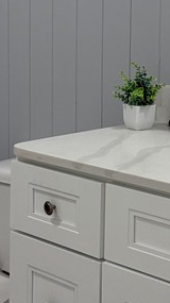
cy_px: 70
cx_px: 107
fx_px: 754
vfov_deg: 22.5
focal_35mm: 94
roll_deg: -2.1
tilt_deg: -5.5
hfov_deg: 12.8
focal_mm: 6.76
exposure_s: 1/212
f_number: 1.78
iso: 200
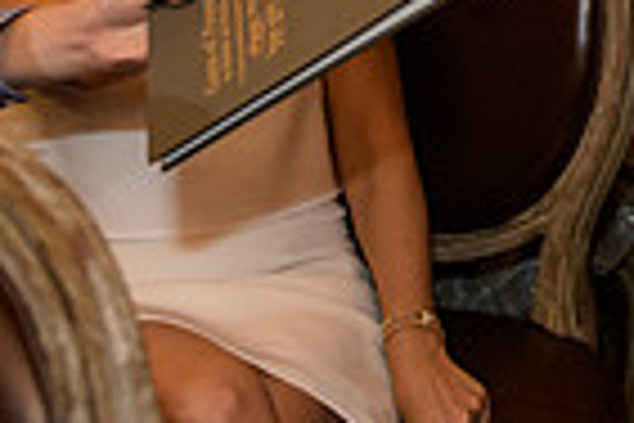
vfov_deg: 13.0
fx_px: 1743
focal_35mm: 99
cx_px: 850
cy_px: -236
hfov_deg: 18.9
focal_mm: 24
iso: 1600
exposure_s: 1/125
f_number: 3.2
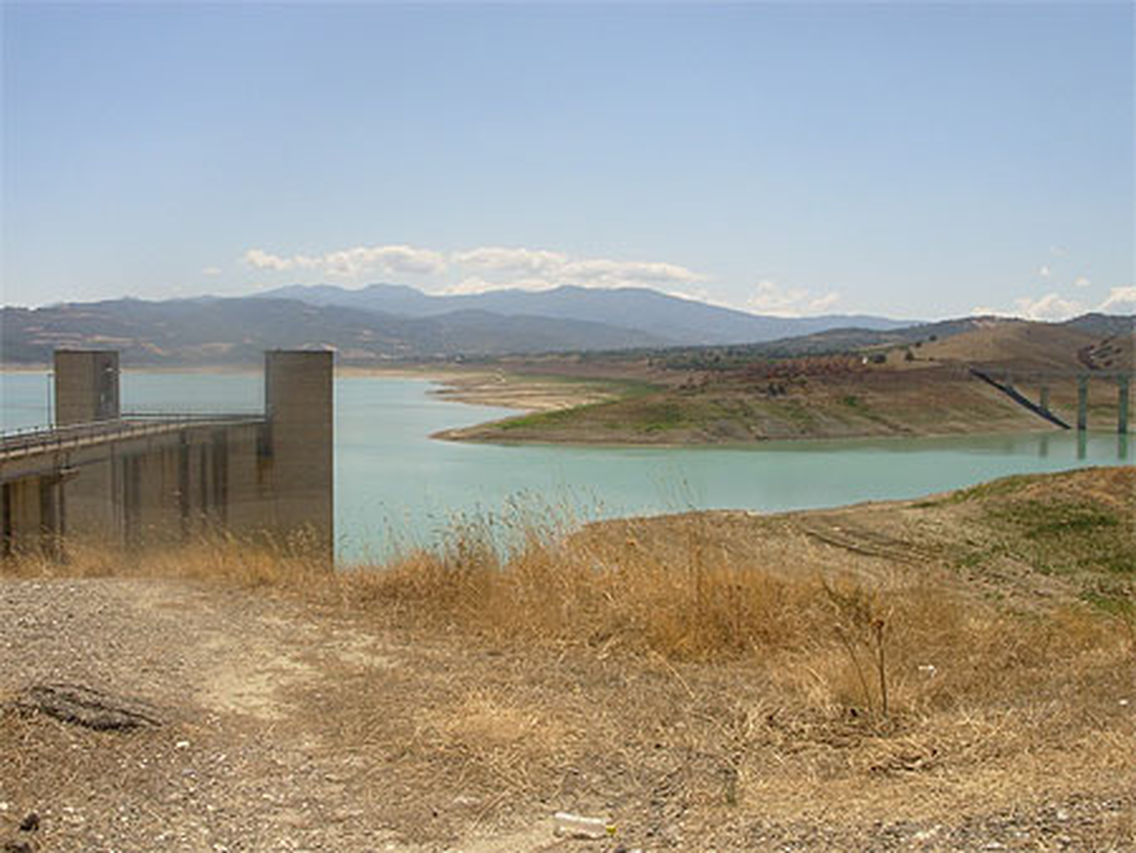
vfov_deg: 37.8
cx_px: 568
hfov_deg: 49.0
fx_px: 1248
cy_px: 426
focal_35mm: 38
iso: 50
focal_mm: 6.3
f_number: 4.9
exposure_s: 1/683
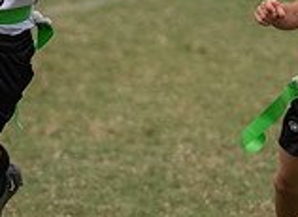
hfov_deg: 4.3
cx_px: -107
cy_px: 41
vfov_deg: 3.2
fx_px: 3935
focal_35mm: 462
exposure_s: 1/2500
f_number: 2.8
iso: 100
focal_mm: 103
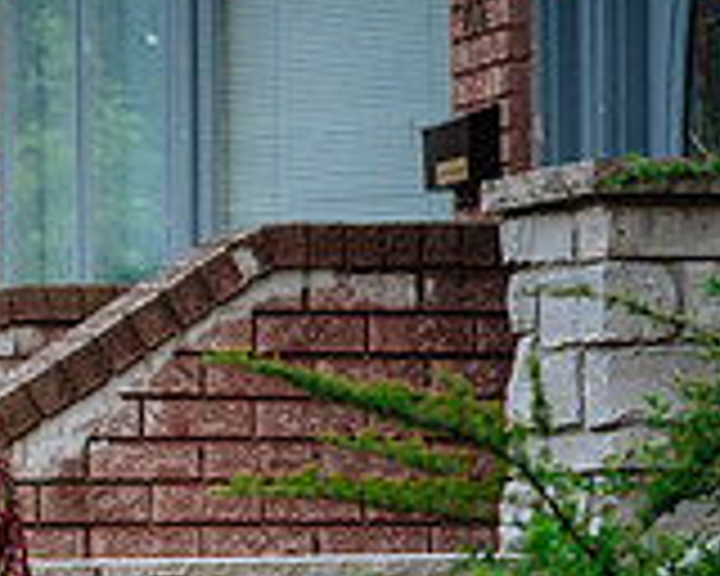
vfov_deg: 7.5
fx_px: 4347
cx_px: -477
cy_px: 659
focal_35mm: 204
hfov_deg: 9.1
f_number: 1.8
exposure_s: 1/500
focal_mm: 40
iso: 500
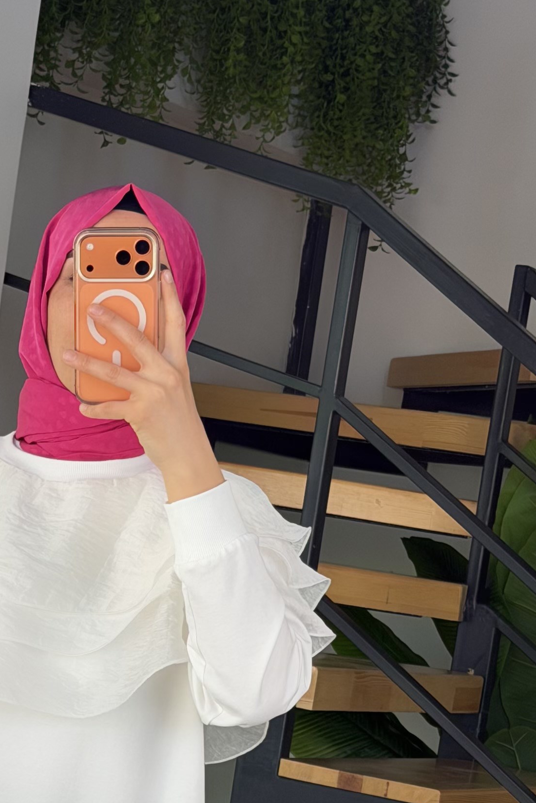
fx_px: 2724
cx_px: -21
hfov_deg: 11.1
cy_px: 775
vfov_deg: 16.5
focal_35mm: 122
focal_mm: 6.76
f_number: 1.78
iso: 50
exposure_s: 1/212
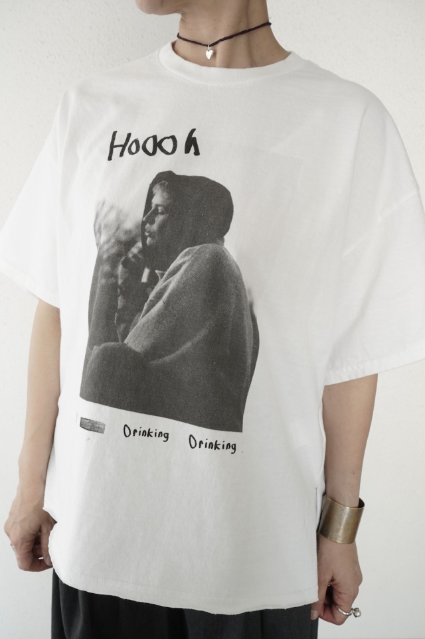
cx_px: 212
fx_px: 550
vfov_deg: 60.3
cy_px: 320
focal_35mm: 31
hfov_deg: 42.2
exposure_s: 1/60
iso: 4000
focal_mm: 31
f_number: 9
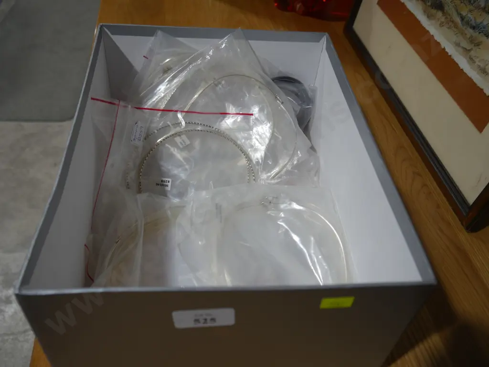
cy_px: 184
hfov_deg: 56.8
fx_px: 452
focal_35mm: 32
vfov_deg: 44.2
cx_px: 244
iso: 200
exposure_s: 1/100
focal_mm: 16
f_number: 3.6
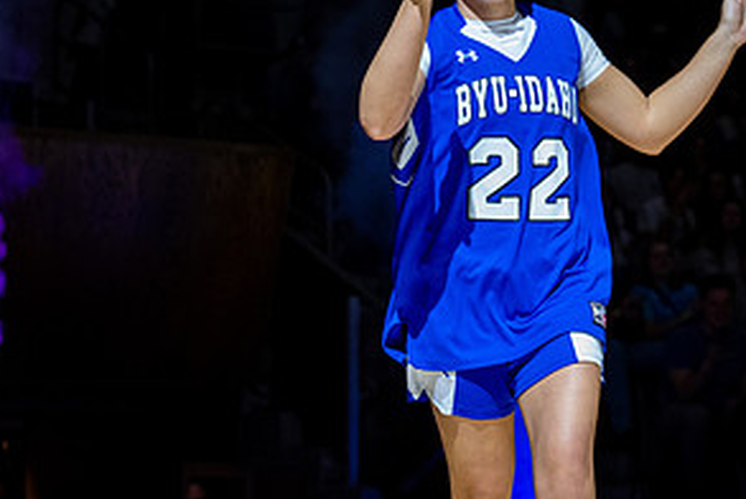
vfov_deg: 13.5
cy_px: 365
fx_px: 2095
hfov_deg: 20.1
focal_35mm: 101
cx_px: 493
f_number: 2.8
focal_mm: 47
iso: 4000
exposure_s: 1/1600
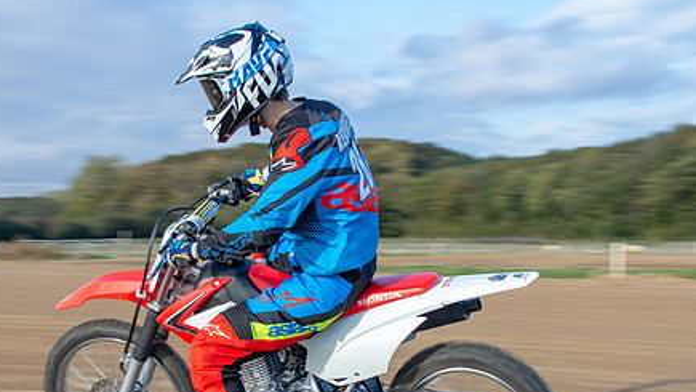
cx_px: 299
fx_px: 1237
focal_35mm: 67
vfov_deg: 17.9
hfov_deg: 31.4
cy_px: 278
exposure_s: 1/250
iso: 200
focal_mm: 32
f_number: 6.3
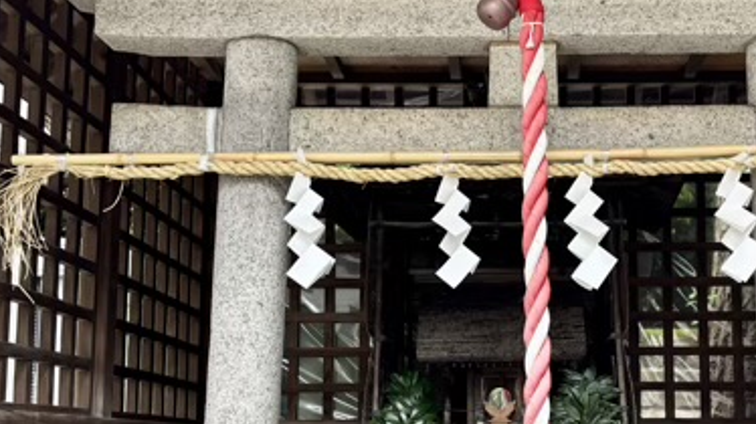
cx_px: 495
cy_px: 320
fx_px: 1062
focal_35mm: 53
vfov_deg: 22.4
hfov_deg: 38.8
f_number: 1.6
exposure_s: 1/113
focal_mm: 5.96
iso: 125
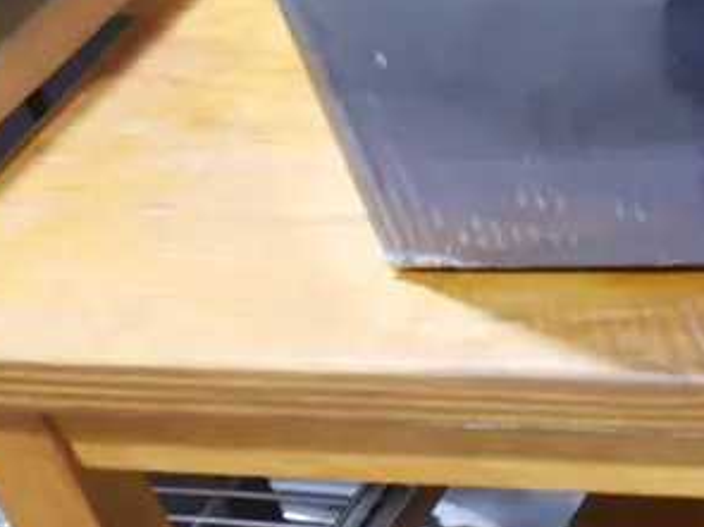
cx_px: 1036
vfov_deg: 11.3
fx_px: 2541
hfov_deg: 14.7
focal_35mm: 125
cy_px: 832
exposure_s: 1/60
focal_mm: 18
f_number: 4
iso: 800
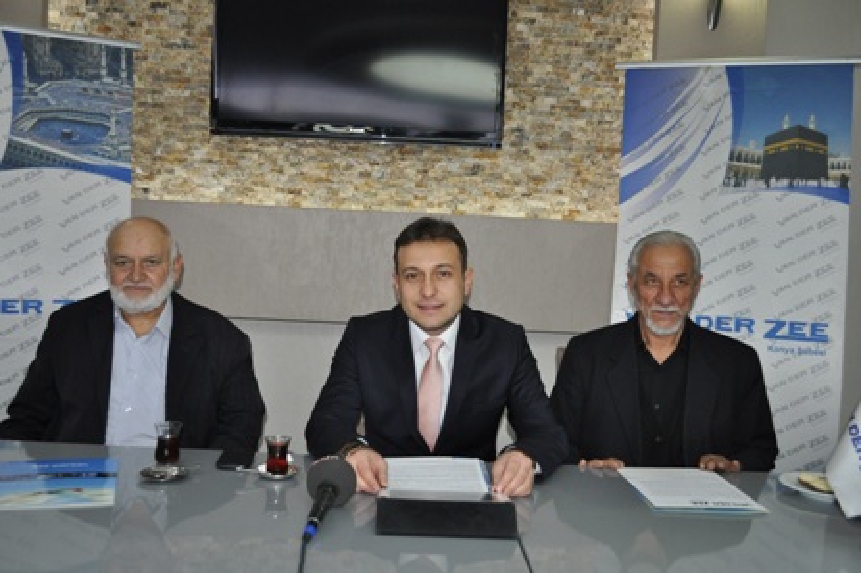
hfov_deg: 57.3
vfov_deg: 39.9
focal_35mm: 33
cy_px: 286
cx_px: 430
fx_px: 789
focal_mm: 22
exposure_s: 1/60
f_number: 4
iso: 800
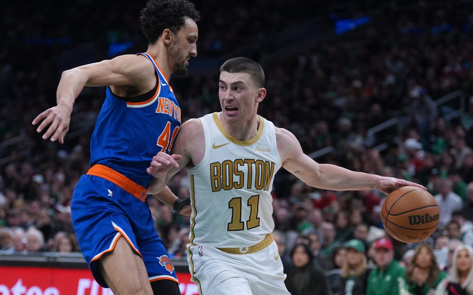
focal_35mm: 96
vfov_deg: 13.6
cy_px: 150
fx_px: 1237
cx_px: 236
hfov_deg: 21.6
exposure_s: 1/2000
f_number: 2.8
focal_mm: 94
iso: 2500
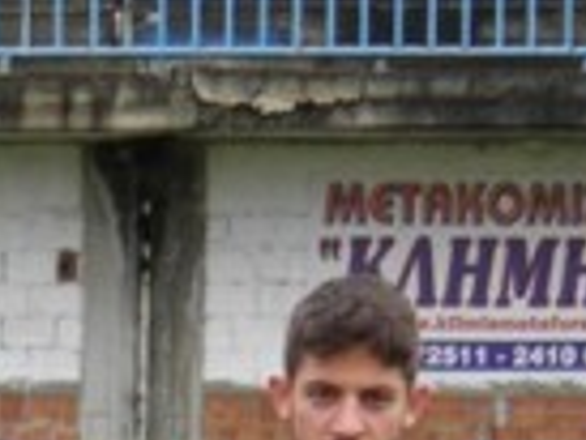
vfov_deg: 4.2
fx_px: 5947
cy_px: 831
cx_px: -676
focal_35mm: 351
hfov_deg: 5.5
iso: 50
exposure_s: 1/100
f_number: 3.9
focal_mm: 13.2
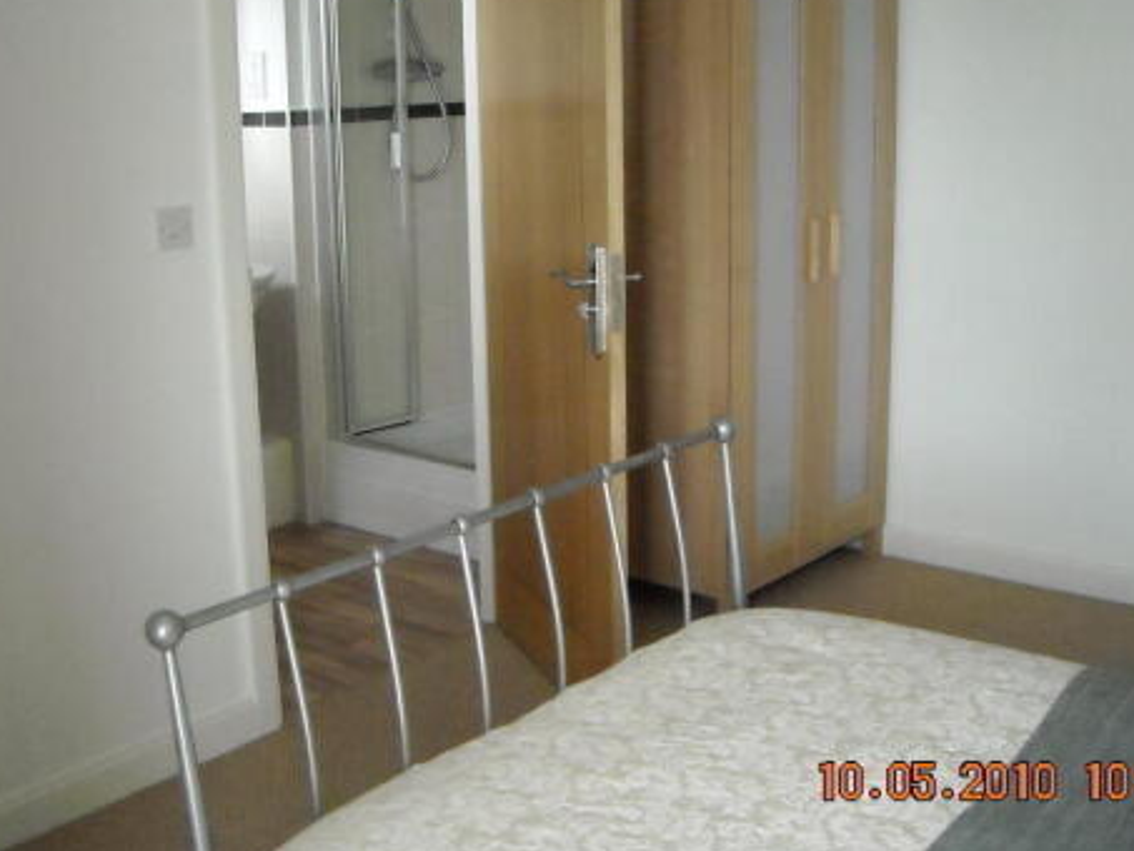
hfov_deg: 42.0
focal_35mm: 45
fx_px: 1475
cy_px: 349
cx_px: 534
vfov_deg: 32.1
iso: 800
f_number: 2.8
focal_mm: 5.7
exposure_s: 1/71
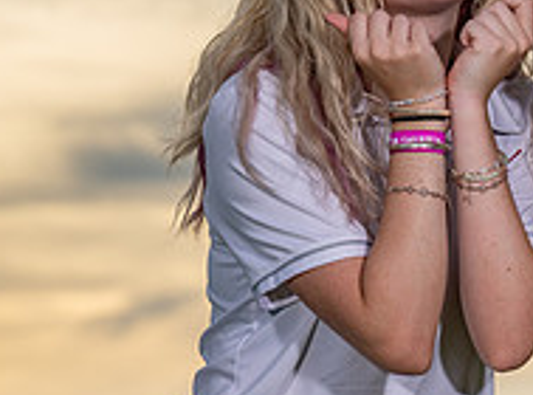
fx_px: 6392
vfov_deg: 3.5
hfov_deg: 4.8
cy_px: 279
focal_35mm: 417
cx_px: 599
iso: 80
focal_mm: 115
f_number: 6.3
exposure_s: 1/400
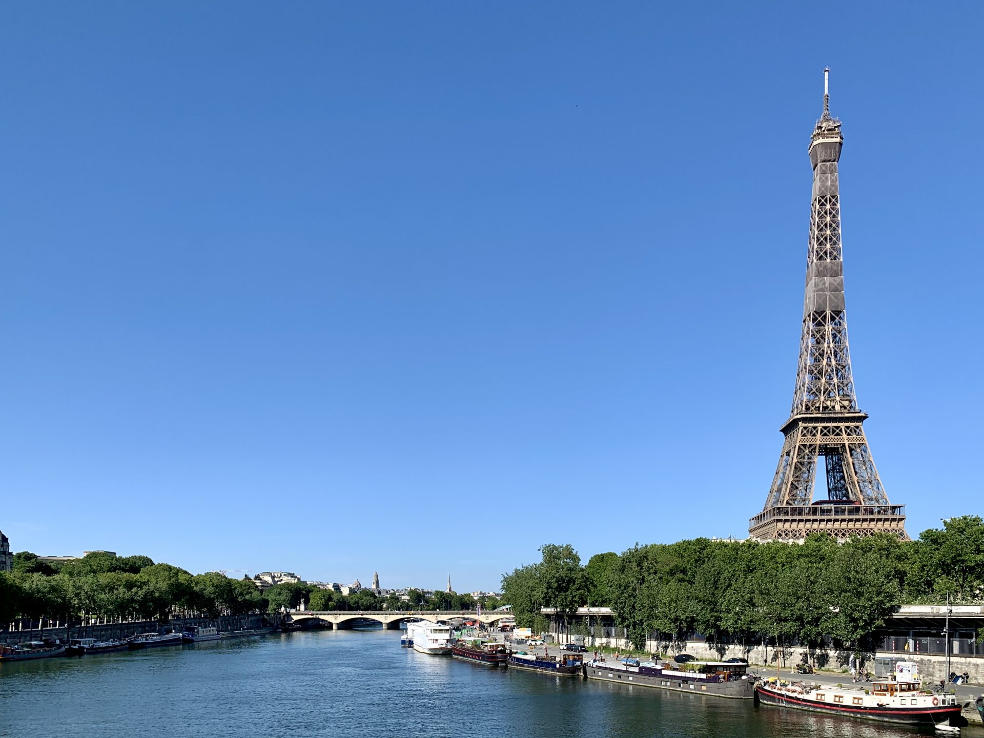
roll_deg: -1.5
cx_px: 492
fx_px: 739
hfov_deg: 67.3
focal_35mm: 26
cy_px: 369
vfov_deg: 53.1
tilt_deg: +15.8
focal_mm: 4.25
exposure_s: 1/2421
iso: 25
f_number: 1.8
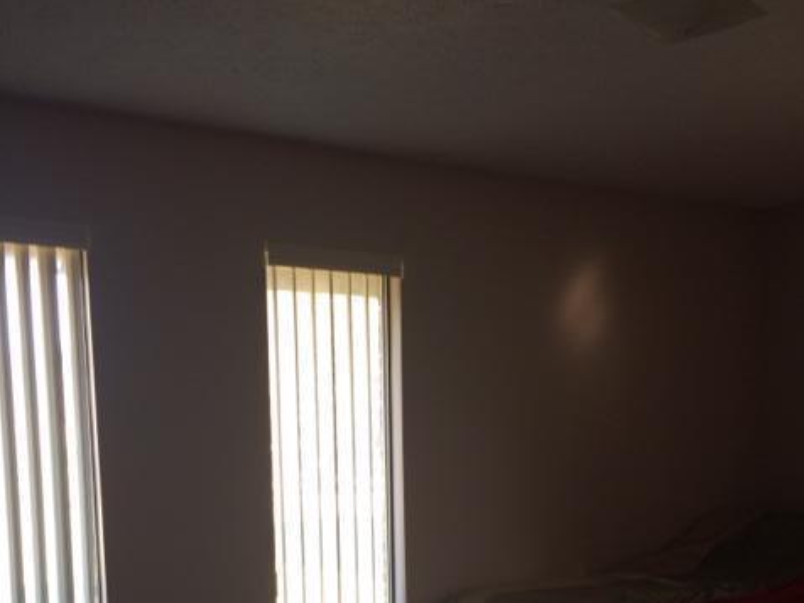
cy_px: 535
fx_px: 906
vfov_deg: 34.9
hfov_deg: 47.9
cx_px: 404
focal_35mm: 39
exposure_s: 1/40
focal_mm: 4.15
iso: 40
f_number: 2.2
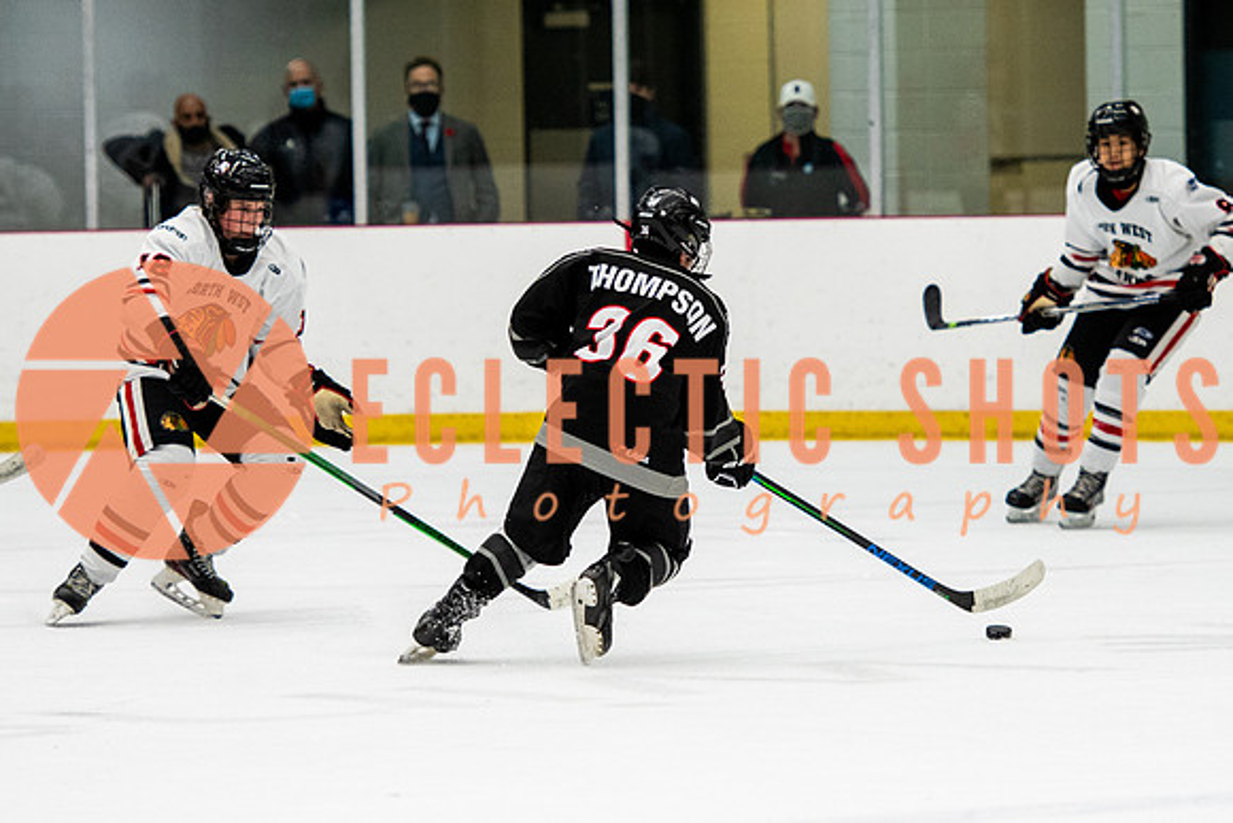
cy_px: 315
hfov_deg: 7.4
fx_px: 9502
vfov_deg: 5.0
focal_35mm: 277
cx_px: 634
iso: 1600
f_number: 2.8
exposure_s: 1/640
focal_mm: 140
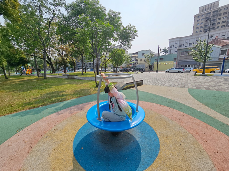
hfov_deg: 106.2
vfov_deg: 89.9
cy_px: 86
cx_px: 114
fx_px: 86
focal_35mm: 13
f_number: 2.2
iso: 50
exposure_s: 1/3483
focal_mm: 2.2
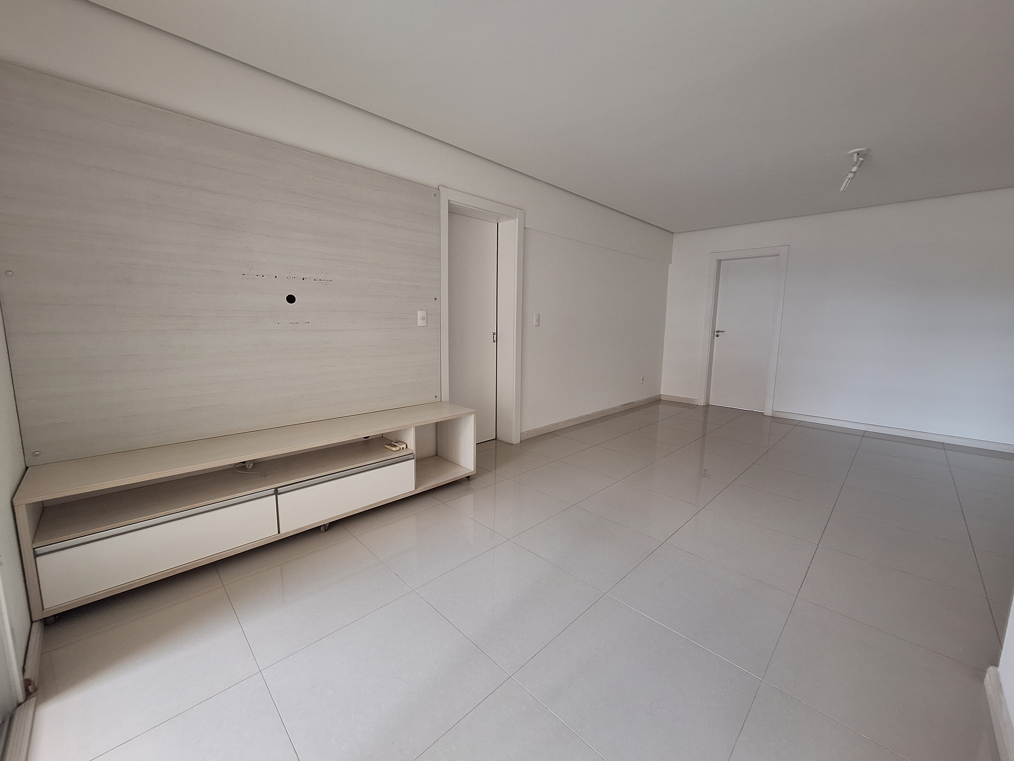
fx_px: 381
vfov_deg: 89.9
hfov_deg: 106.2
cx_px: 507
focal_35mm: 13
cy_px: 380
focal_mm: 1.74
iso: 100
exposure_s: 1/40
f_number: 2.2
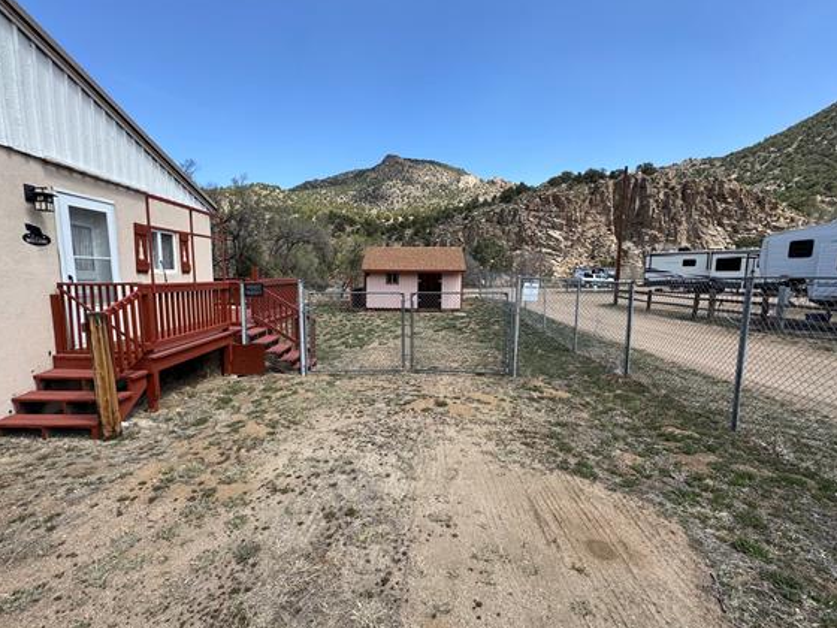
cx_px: 401
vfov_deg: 78.1
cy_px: 326
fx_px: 387
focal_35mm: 16
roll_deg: -0.9
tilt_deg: -8.2
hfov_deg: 94.4
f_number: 2.2
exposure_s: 1/749
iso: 40
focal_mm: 2.22
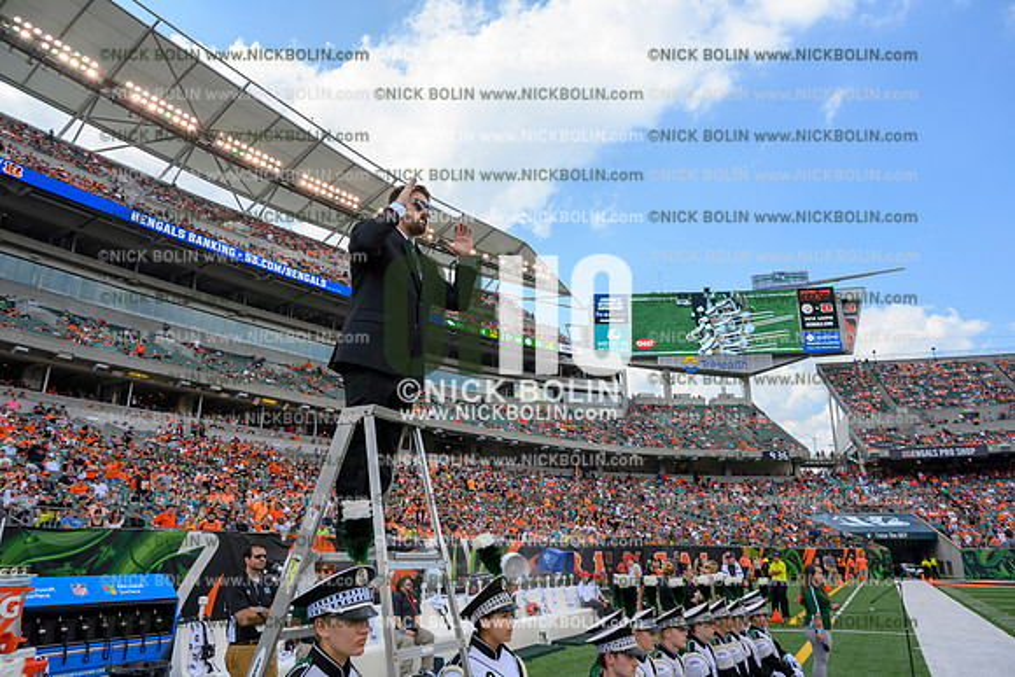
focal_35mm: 24
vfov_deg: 53.2
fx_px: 677
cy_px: 338
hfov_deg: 73.7
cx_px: 508
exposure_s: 1/125
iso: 80
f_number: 7.1
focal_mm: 24
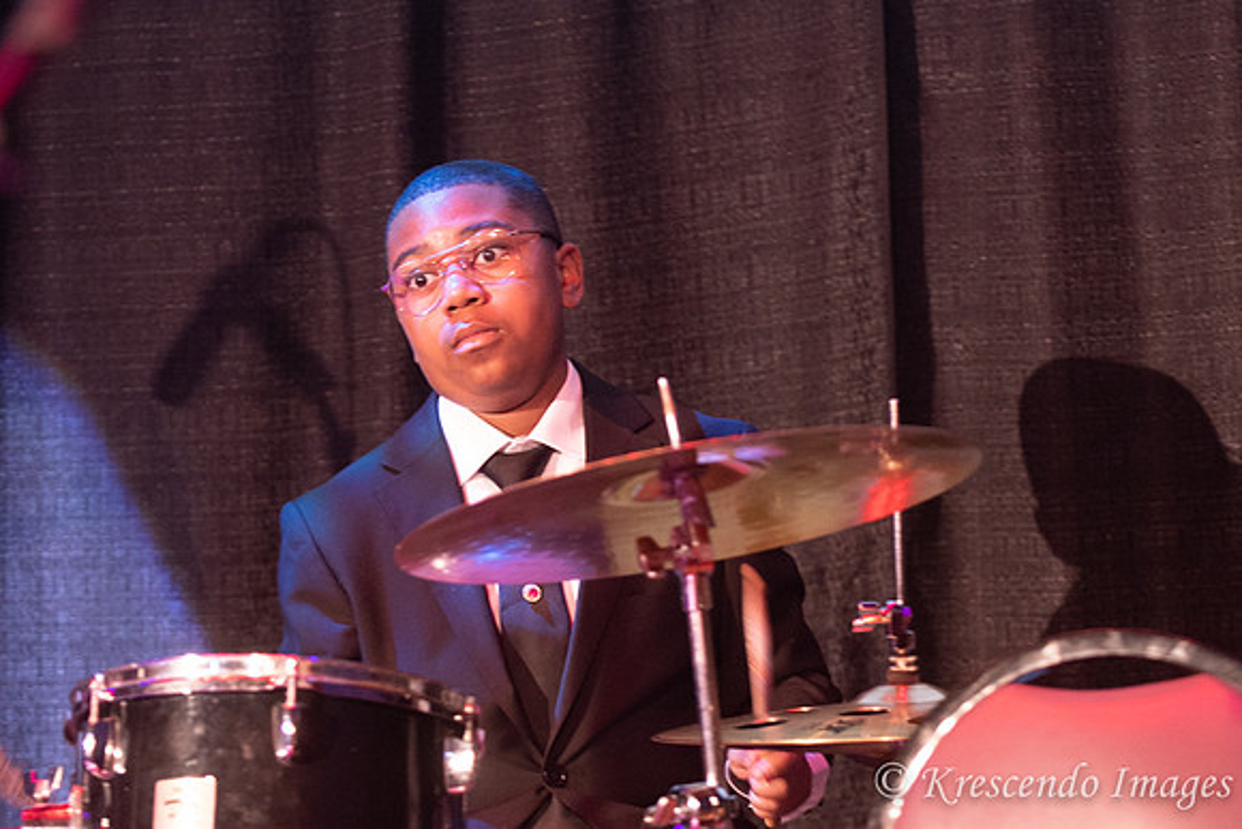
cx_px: 743
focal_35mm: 204
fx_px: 7046
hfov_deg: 10.1
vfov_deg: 6.7
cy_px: 391
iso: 1600
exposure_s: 1/30
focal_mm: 102
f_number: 2.8
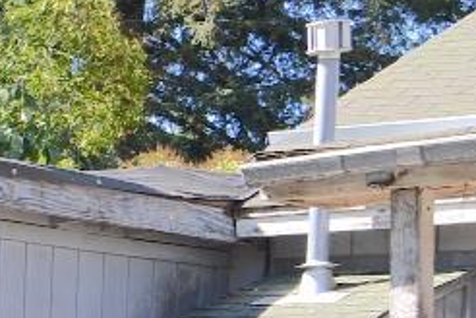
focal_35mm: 128
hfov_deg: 12.1
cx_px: -737
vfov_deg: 10.6
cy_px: 356
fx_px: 1692
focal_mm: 14
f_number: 8
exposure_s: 1/80
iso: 100
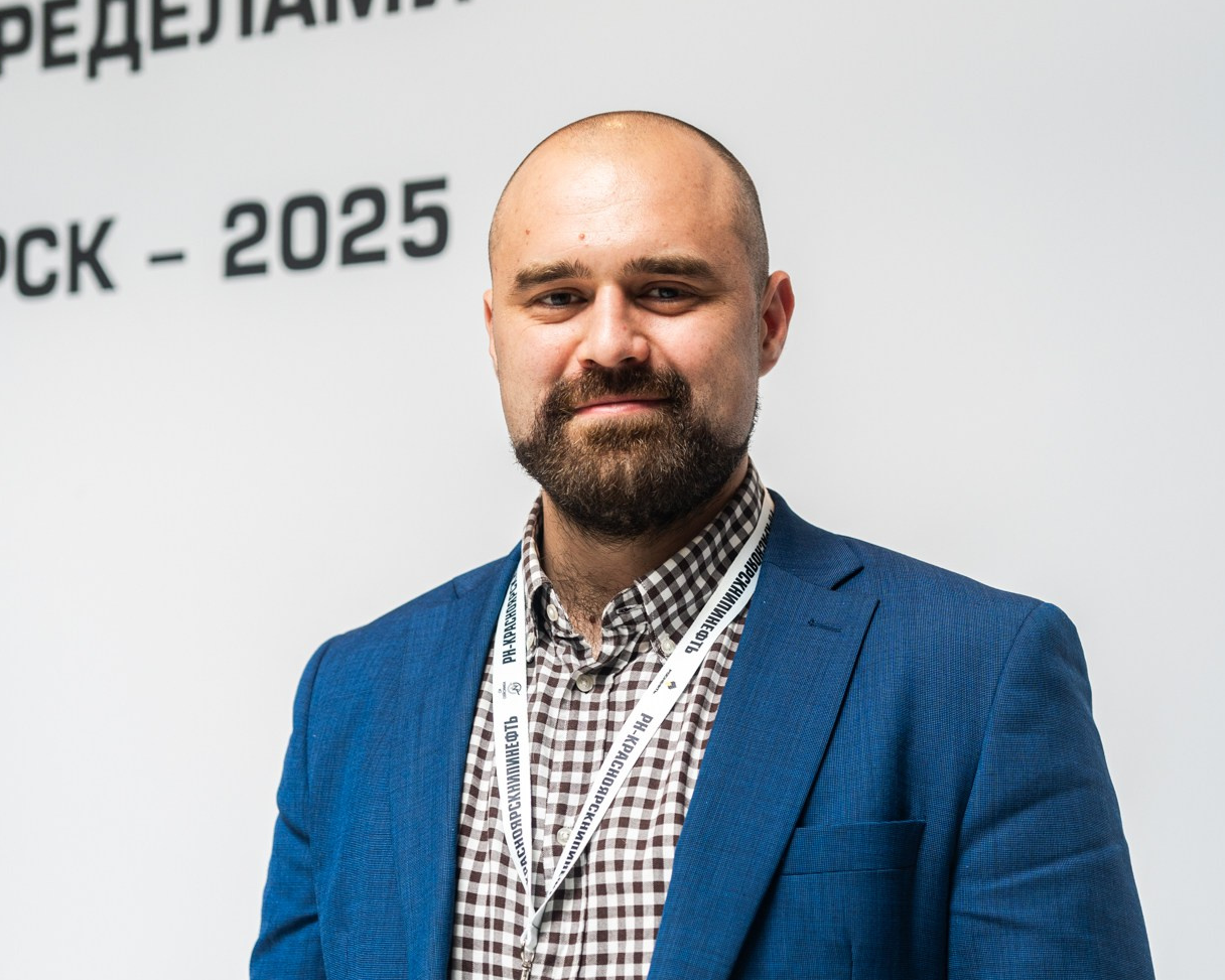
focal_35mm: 76
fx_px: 2756
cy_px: 528
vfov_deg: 20.2
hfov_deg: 25.1
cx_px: 627
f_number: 2.8
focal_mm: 51.3
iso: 200
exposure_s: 1/125
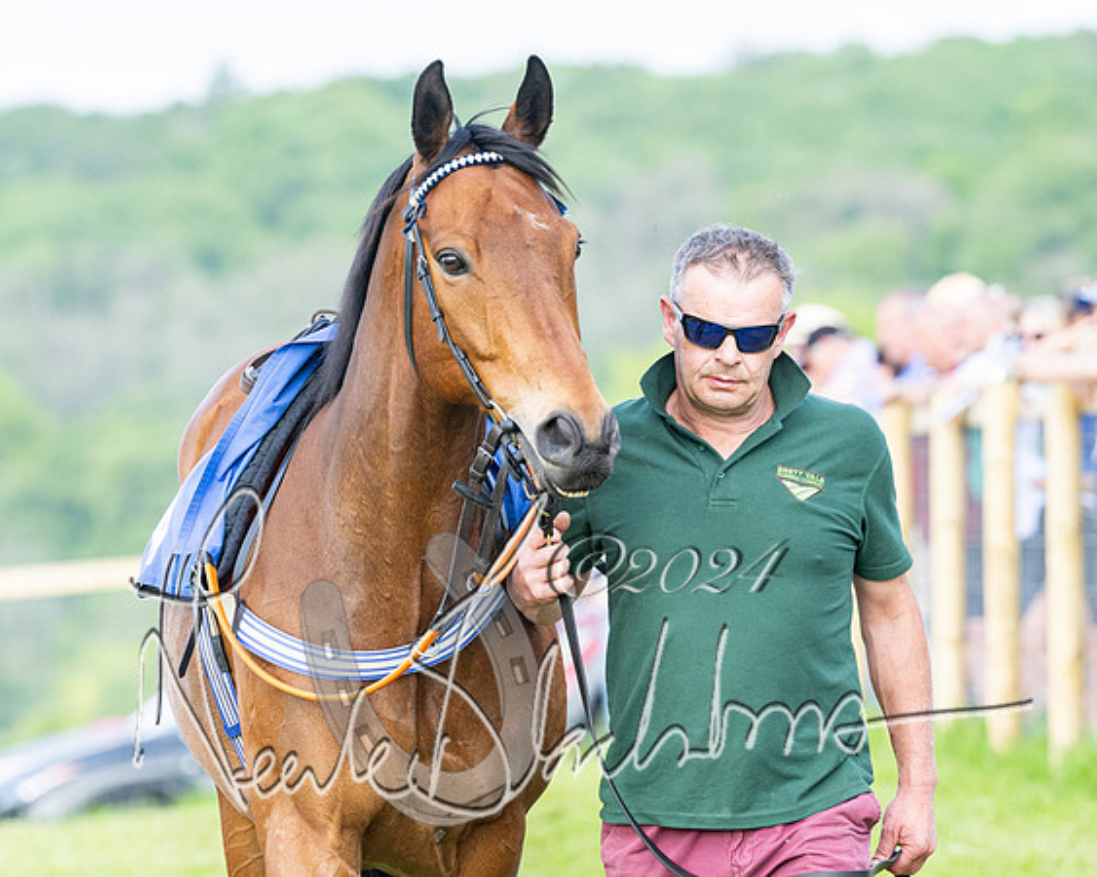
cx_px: 434
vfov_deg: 4.6
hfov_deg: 5.8
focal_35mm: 336
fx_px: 10917
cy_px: 347
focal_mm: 165
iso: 400
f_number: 4
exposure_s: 1/800
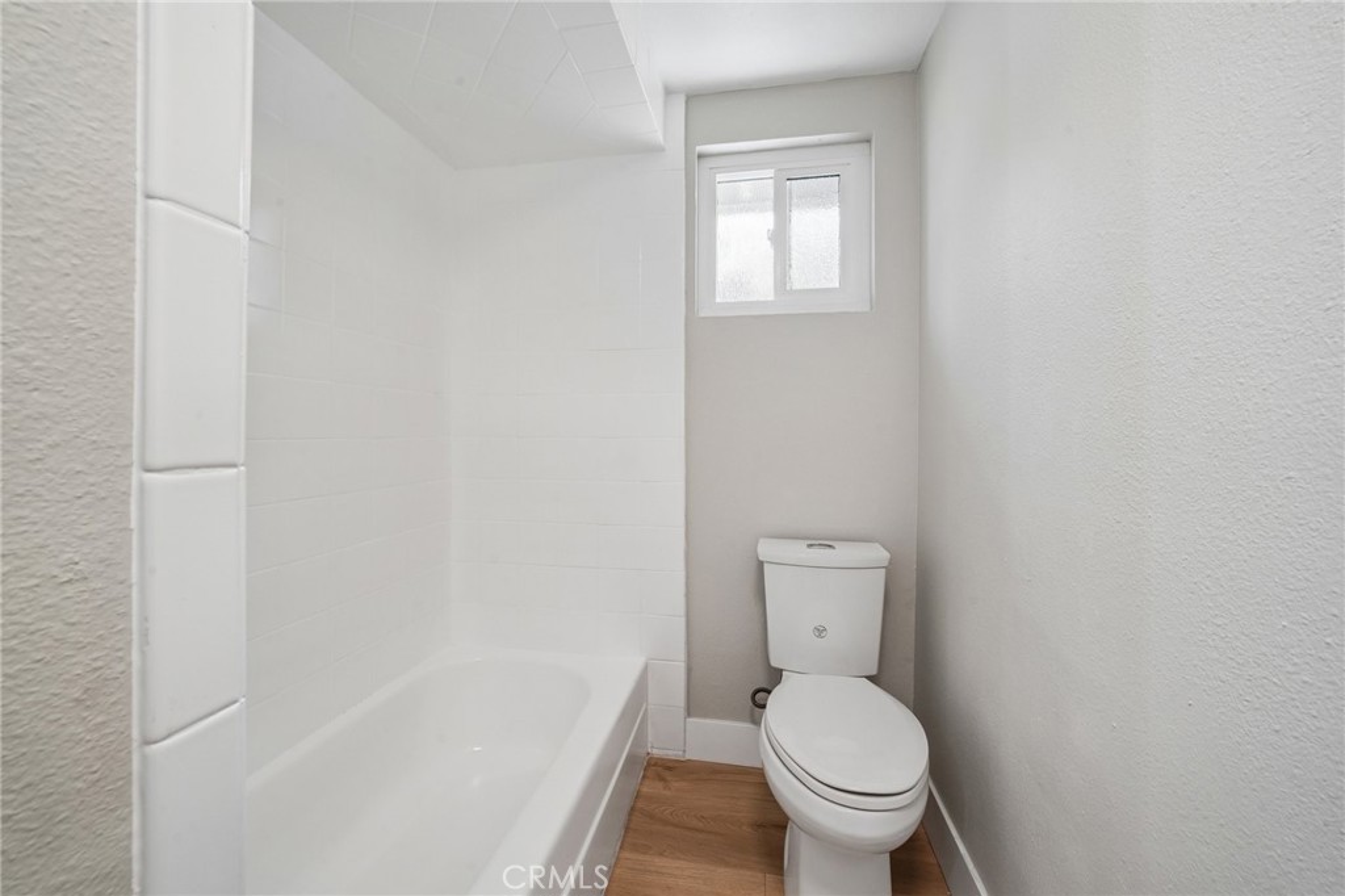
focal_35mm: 13
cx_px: 672
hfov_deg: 108.3
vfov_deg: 85.4
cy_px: 448
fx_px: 486
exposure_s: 1/15
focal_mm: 13
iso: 400
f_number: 11
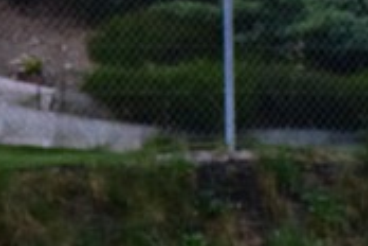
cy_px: 665
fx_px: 6317
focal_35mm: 618
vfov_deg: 2.2
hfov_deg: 3.3
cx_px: -195
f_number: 4
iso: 1600
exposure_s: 1/320
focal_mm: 70
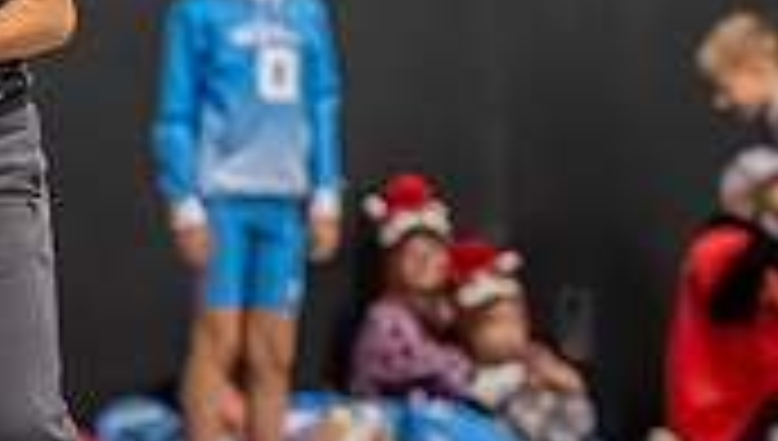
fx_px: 16304
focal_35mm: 789
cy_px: 224
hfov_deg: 2.7
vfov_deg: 1.5
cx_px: -181
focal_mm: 124
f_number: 2.8
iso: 6400
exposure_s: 1/1000
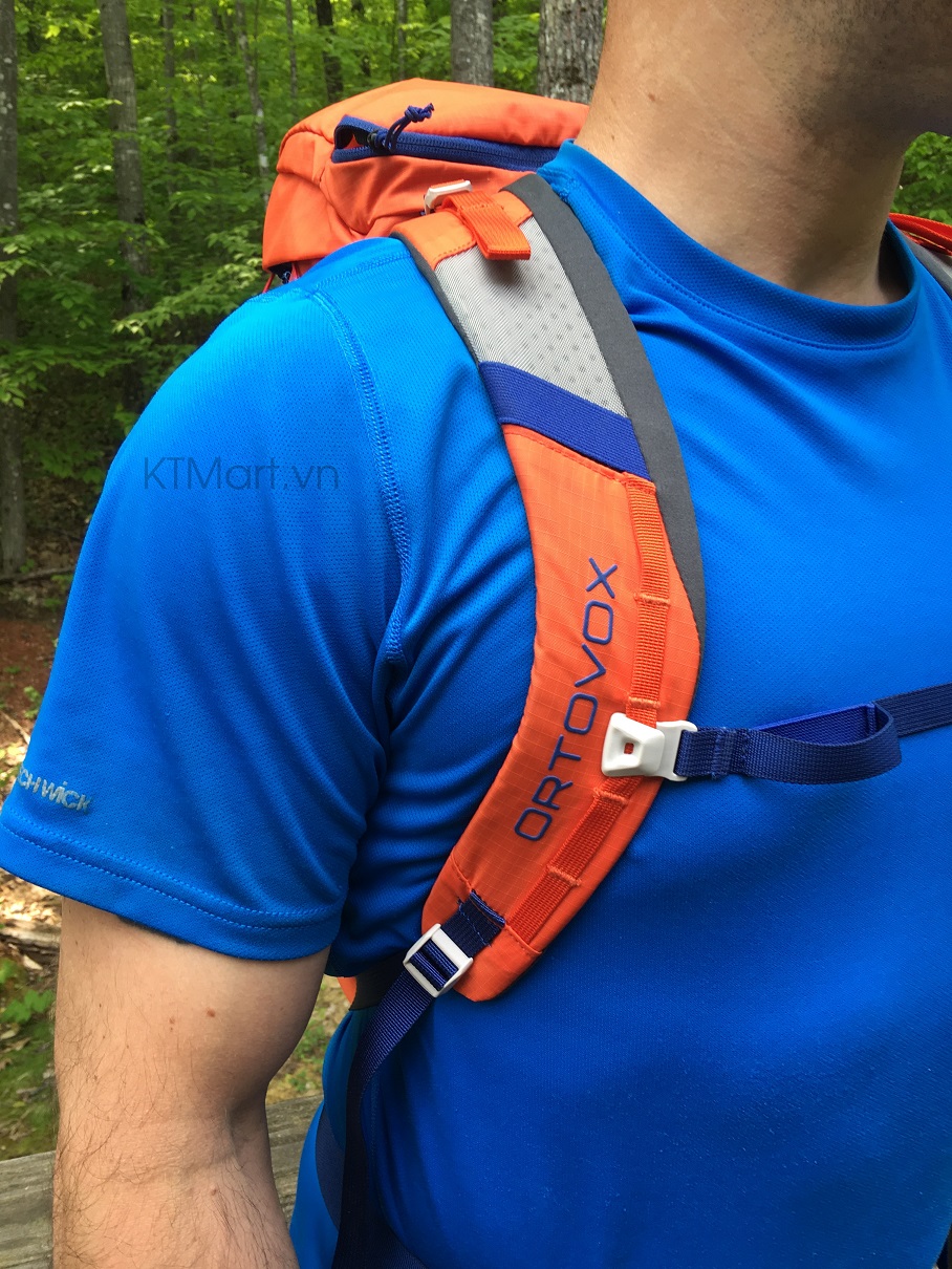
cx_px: 476
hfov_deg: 48.2
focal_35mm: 29
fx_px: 1063
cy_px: 634
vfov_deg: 61.6
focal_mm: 4.15
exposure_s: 1/120
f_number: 2.2
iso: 25
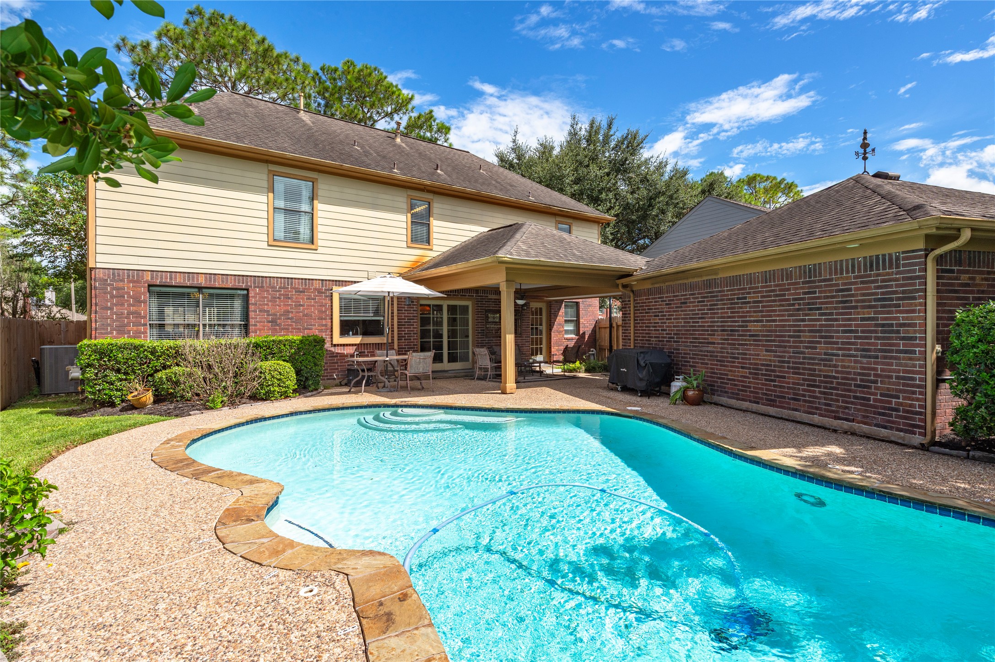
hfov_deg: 90.0
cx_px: 498
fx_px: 497
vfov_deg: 67.3
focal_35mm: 18
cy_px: 331
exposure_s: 1/250
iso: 125
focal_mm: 18
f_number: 14
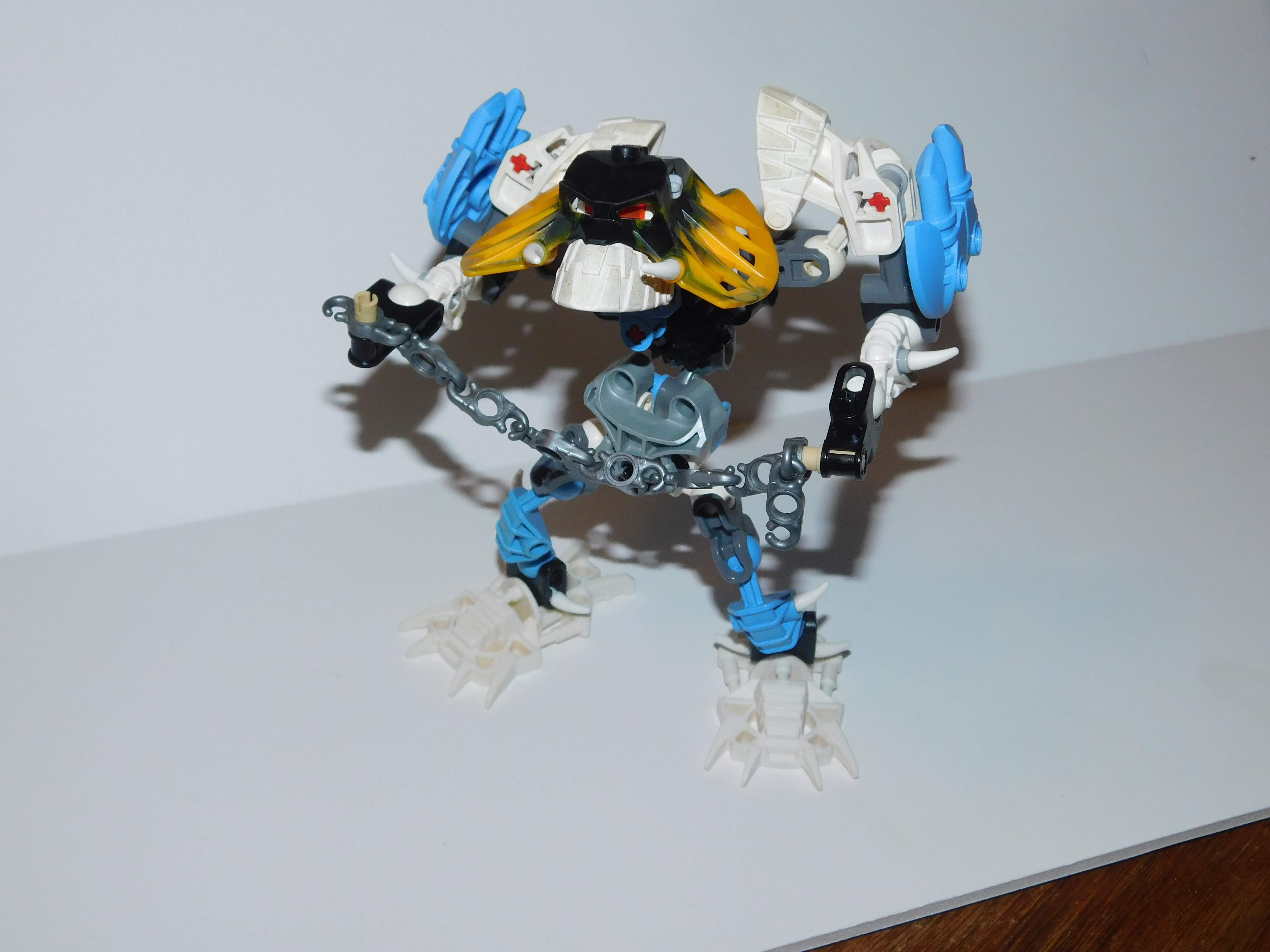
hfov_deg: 42.1
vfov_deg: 32.2
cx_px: 635
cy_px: 476
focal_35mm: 45
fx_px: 1651
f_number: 3.7
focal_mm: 8
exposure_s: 1/30
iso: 200
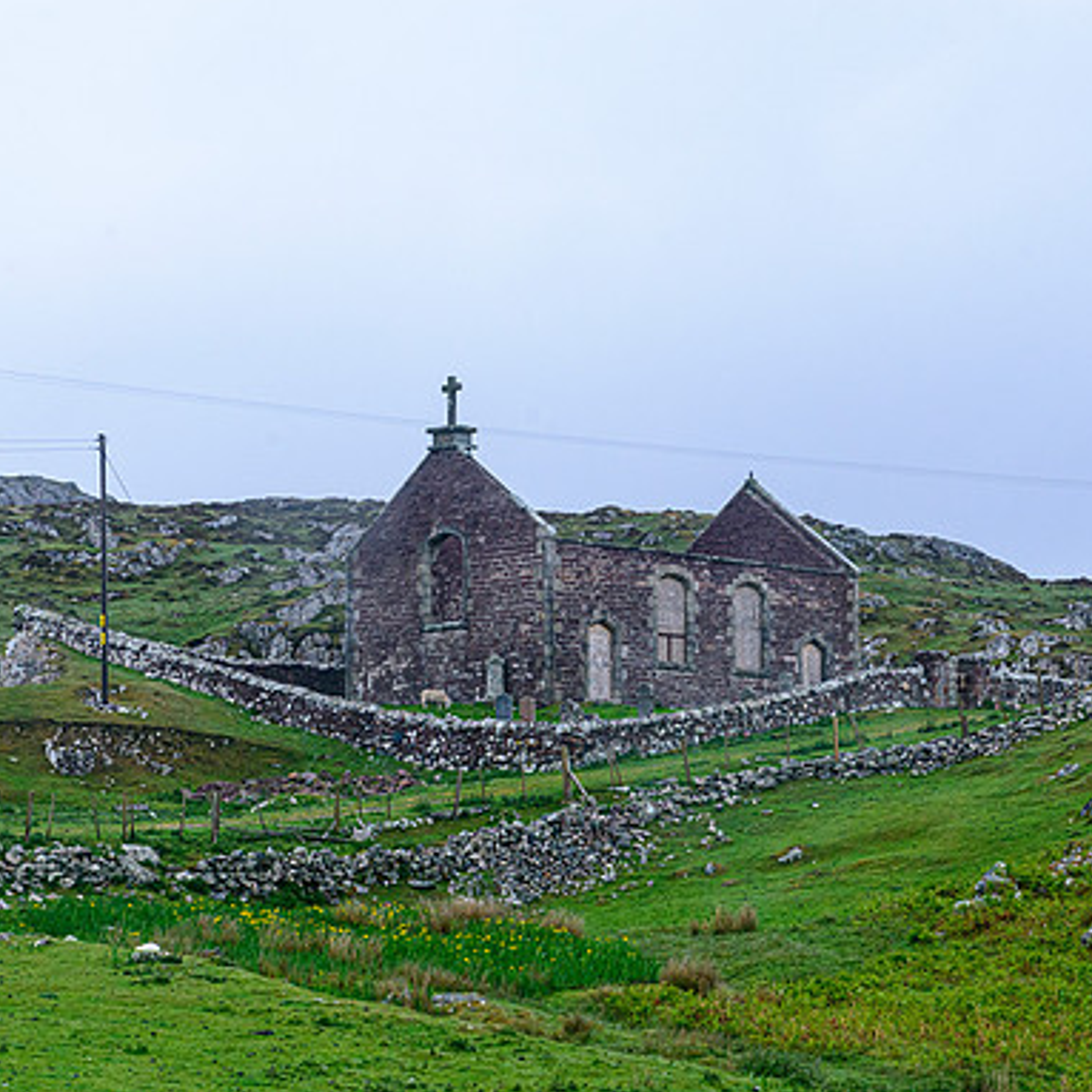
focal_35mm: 90
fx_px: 3212
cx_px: 522
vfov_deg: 19.3
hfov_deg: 19.3
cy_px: 546
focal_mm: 70
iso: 800
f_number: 8
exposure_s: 1/80
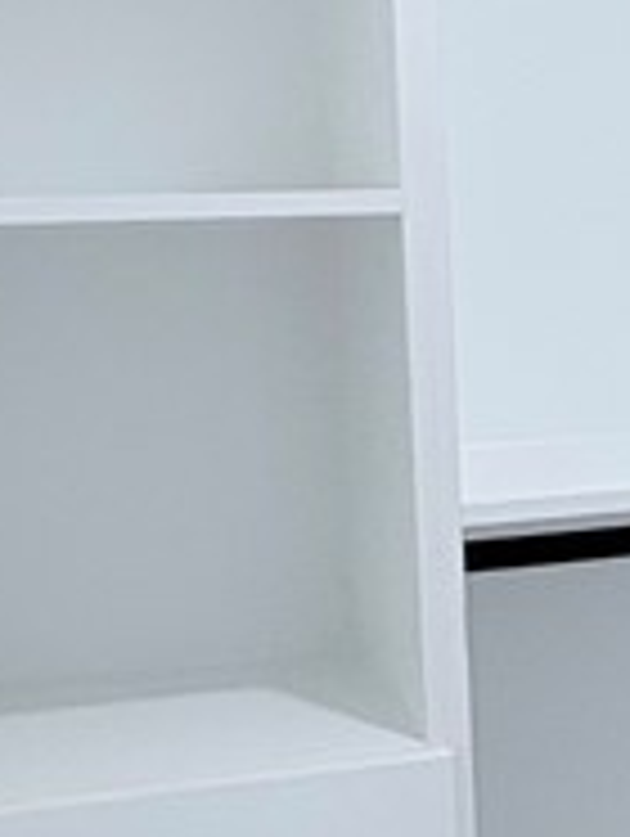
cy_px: 342
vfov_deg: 25.3
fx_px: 1864
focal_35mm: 77
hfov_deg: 18.5
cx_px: 688
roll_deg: +1.5
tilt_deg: -2.6
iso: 200
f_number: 2.2
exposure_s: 1/120
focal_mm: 2.22
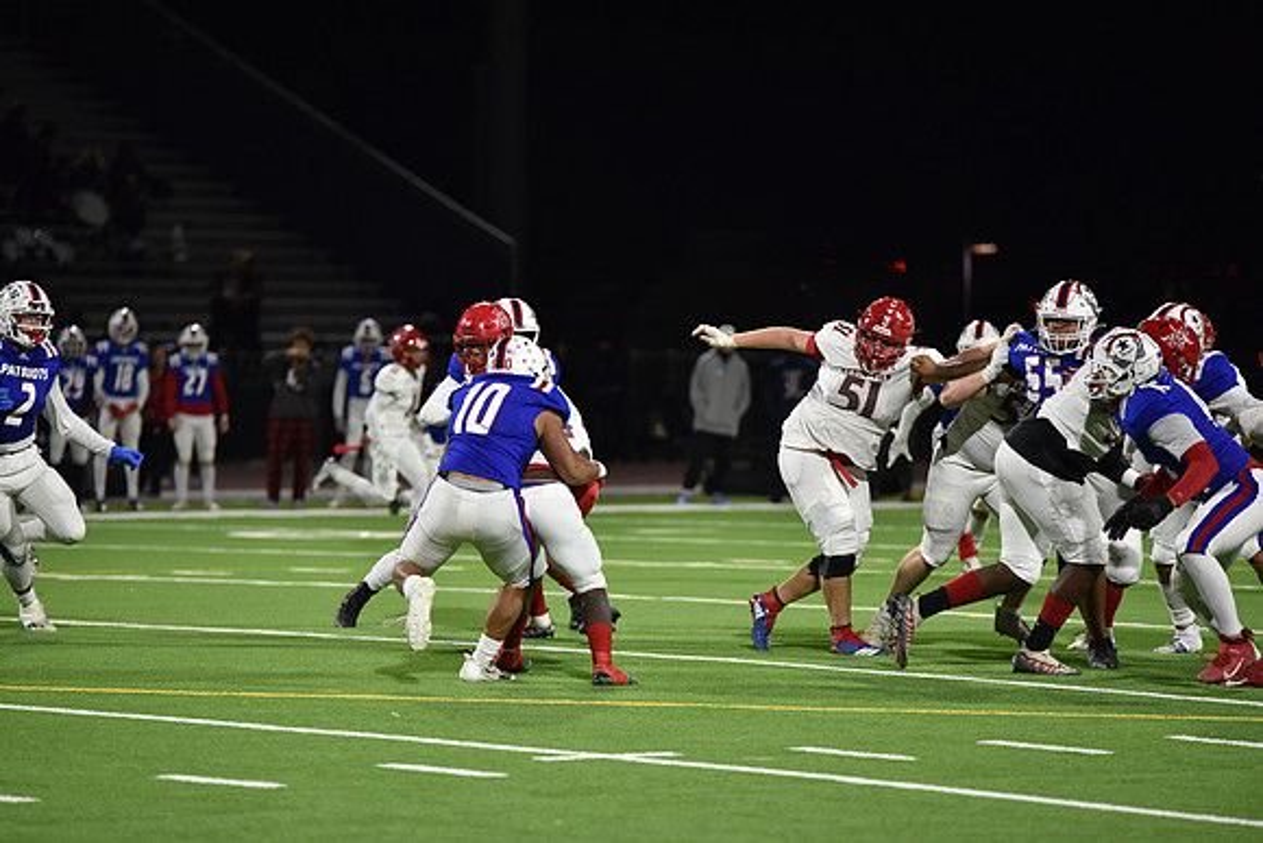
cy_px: 422
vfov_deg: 6.9
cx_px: 632
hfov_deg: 10.3
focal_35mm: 200
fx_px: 7018
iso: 2800
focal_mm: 200
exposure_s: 1/640
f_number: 2.8
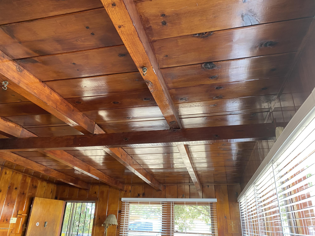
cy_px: 118
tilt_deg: +26.1
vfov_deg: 53.1
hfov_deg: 67.3
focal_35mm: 26
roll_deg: -2.2
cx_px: 158
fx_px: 237
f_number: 1.8
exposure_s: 1/79
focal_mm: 4.25
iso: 125
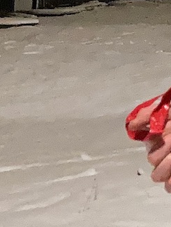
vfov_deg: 12.2
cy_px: -172
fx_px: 986
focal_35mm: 150
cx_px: 412
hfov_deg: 8.9
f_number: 1.8
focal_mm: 3.99
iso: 640
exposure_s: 1/25
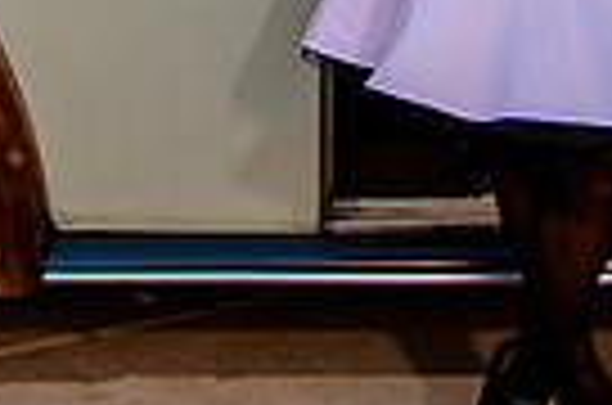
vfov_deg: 7.8
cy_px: -403
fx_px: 2849
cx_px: 187
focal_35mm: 168
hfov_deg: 12.2
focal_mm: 30
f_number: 4
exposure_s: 1/320
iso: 400
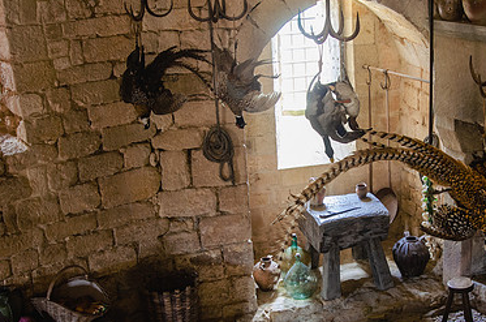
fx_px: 754
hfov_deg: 35.4
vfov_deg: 24.0
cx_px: 318
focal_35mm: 56
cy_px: 215
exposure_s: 1/25
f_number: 4
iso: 800
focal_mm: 24
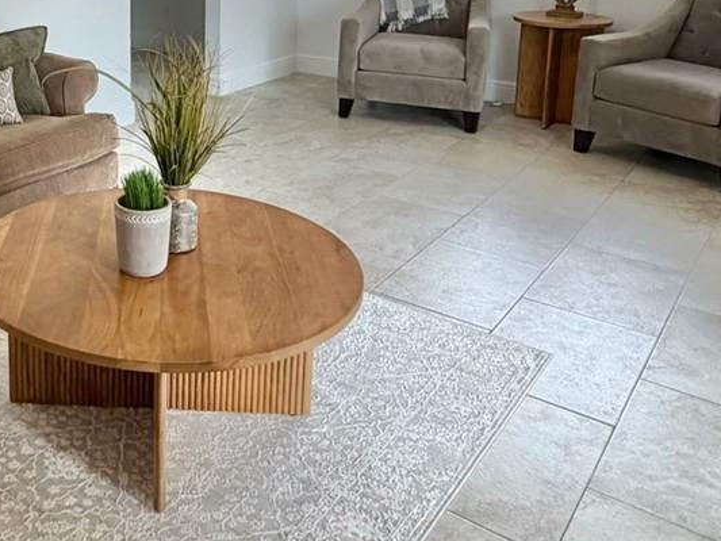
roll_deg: +0.7
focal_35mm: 42
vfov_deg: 32.5
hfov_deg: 41.7
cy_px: 45
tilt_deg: -10.0
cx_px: 93
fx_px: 875
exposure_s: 1/120
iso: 200
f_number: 2.2
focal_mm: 2.22
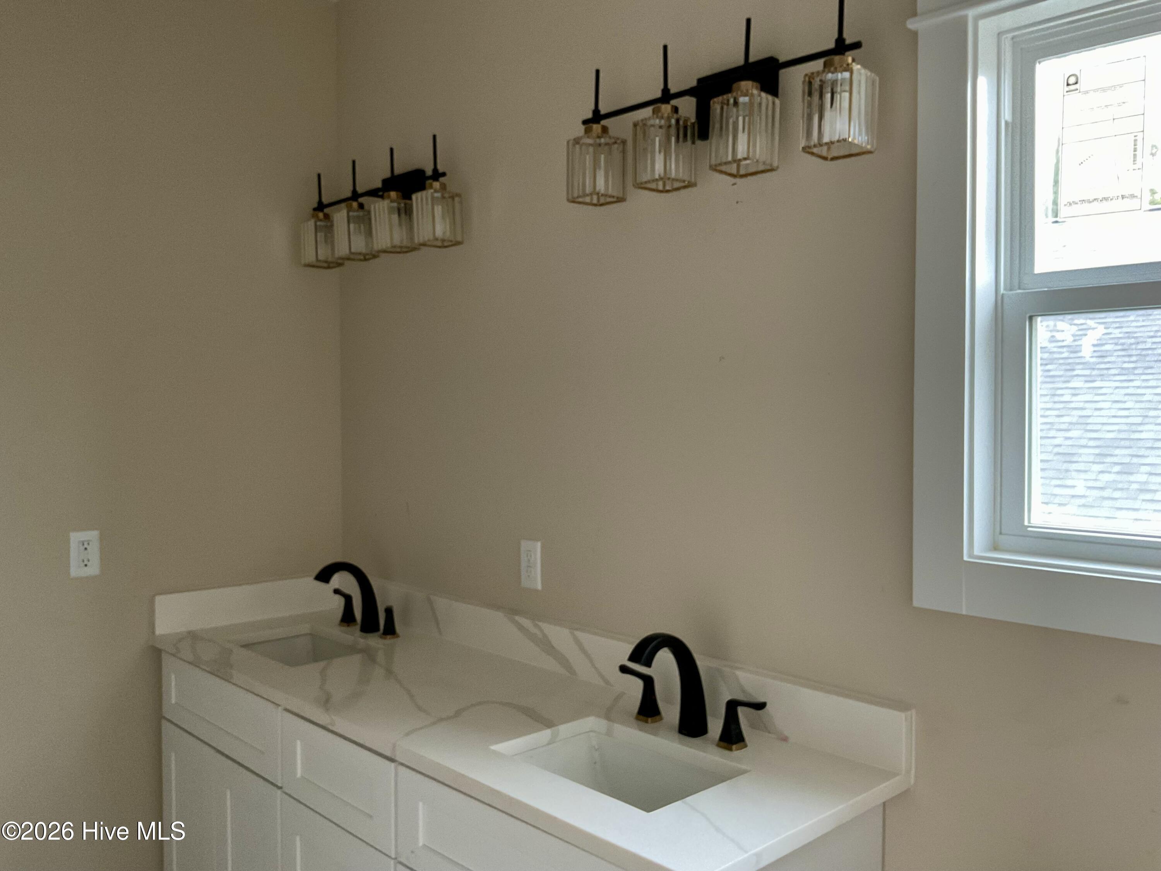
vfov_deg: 48.2
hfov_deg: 61.7
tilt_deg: -1.2
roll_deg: -0.8
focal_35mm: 29
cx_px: 580
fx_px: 973
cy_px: 436
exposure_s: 1/60
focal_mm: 3
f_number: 1.8
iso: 160
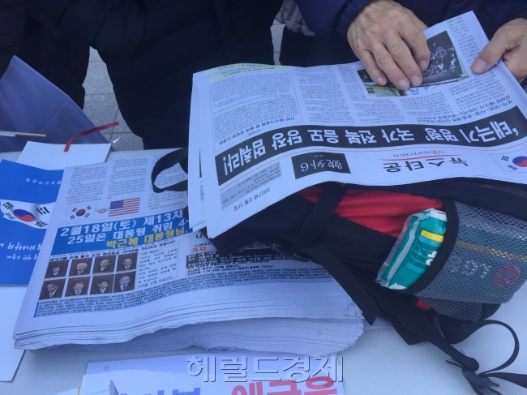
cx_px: 264
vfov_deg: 48.2
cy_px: 198
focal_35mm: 29
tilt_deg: -50.6
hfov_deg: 61.7
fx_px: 441
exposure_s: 1/338
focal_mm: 4.15
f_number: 2.2
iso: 32
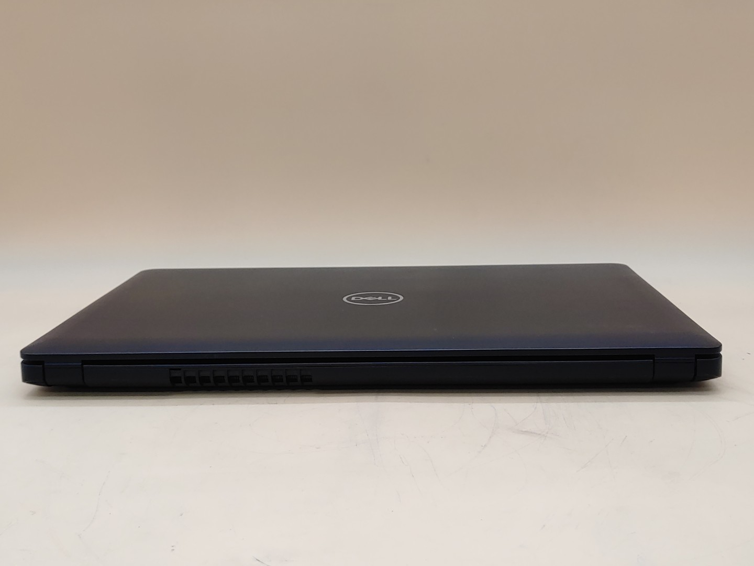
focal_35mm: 41
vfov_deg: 35.1
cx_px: 377
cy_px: 283
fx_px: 893
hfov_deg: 45.8
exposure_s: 1/120
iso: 50
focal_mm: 4.36
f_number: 1.8
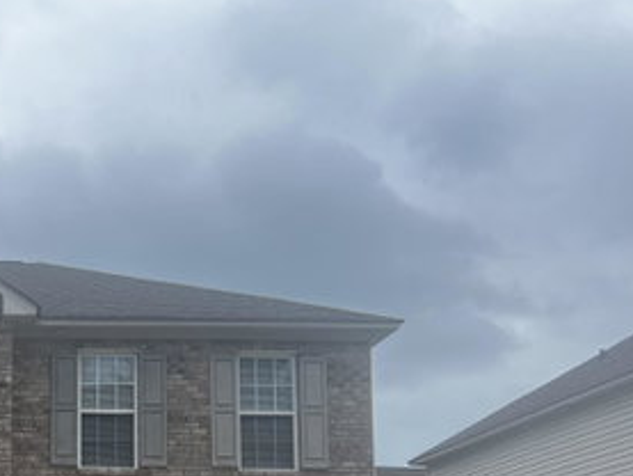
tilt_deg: +7.6
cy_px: 508
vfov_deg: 23.1
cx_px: -35
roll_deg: +0.1
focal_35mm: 60
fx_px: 1098
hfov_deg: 29.5
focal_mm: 5.7
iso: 50
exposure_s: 1/3257
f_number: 1.5
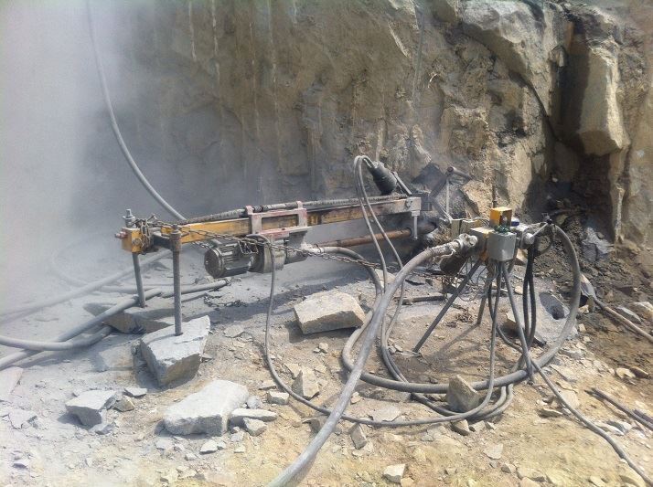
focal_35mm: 35
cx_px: 326
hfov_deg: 52.7
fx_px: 659
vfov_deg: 40.6
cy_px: 244
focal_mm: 3.85
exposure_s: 1/1160
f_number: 2.8
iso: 80
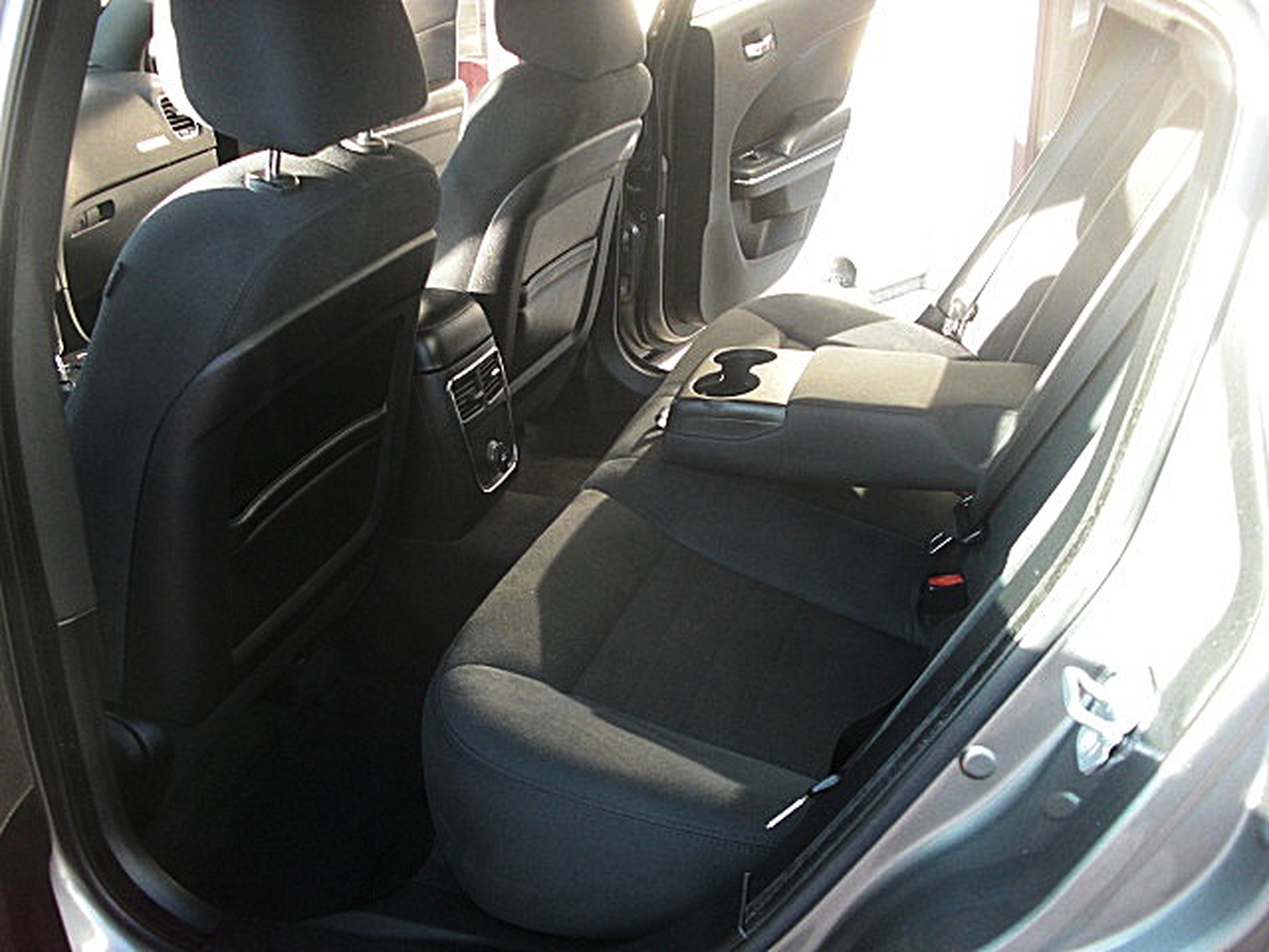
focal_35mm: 36
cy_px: 476
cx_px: 634
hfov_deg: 51.4
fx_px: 1320
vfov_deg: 39.7
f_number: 2.8
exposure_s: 1/80
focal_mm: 6.3
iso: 200
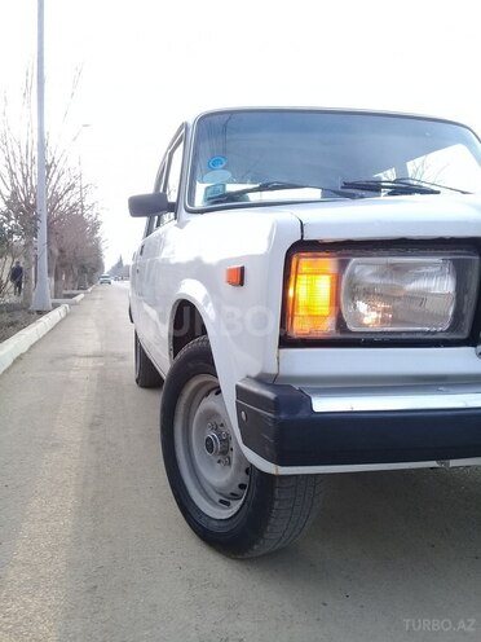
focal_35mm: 31
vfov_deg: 58.4
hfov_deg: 45.4
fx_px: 574
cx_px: 240
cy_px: 321
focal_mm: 3.3
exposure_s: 1/468
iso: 50
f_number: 2.2
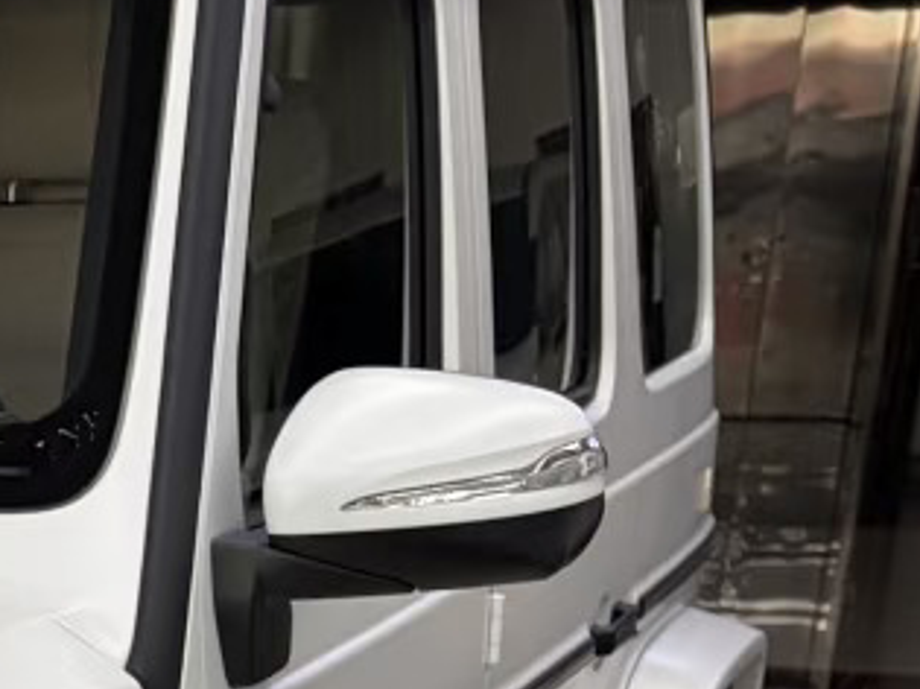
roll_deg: +1.4
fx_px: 3161
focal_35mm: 119
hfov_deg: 14.3
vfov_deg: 11.6
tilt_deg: -19.4
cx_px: -827
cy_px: 1226
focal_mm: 5.96
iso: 125
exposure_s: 1/122
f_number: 1.6
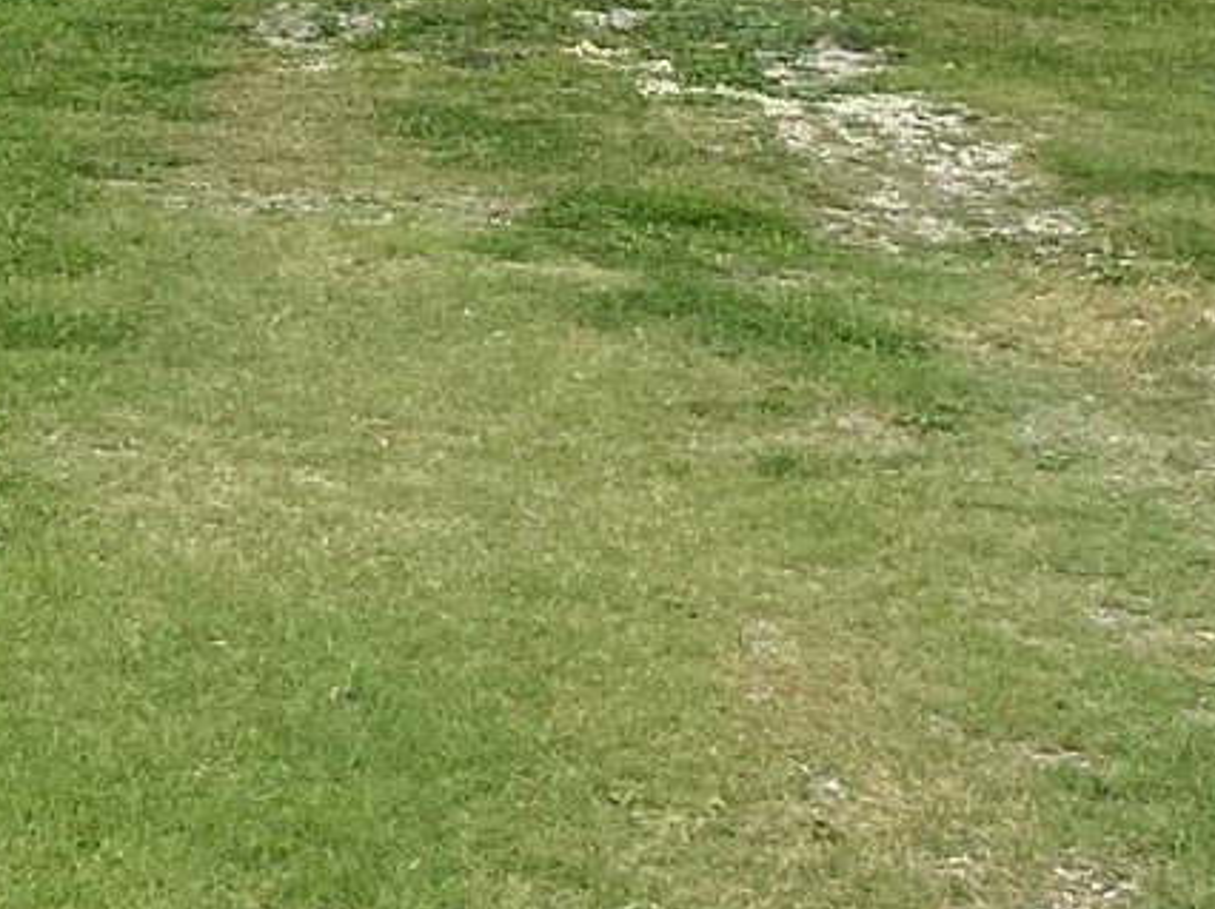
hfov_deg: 13.9
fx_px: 4385
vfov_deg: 11.3
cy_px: -499
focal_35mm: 125
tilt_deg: -0.5
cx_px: -1041
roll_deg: -0.3
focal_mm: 4.25
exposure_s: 1/3040
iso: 32
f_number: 1.8
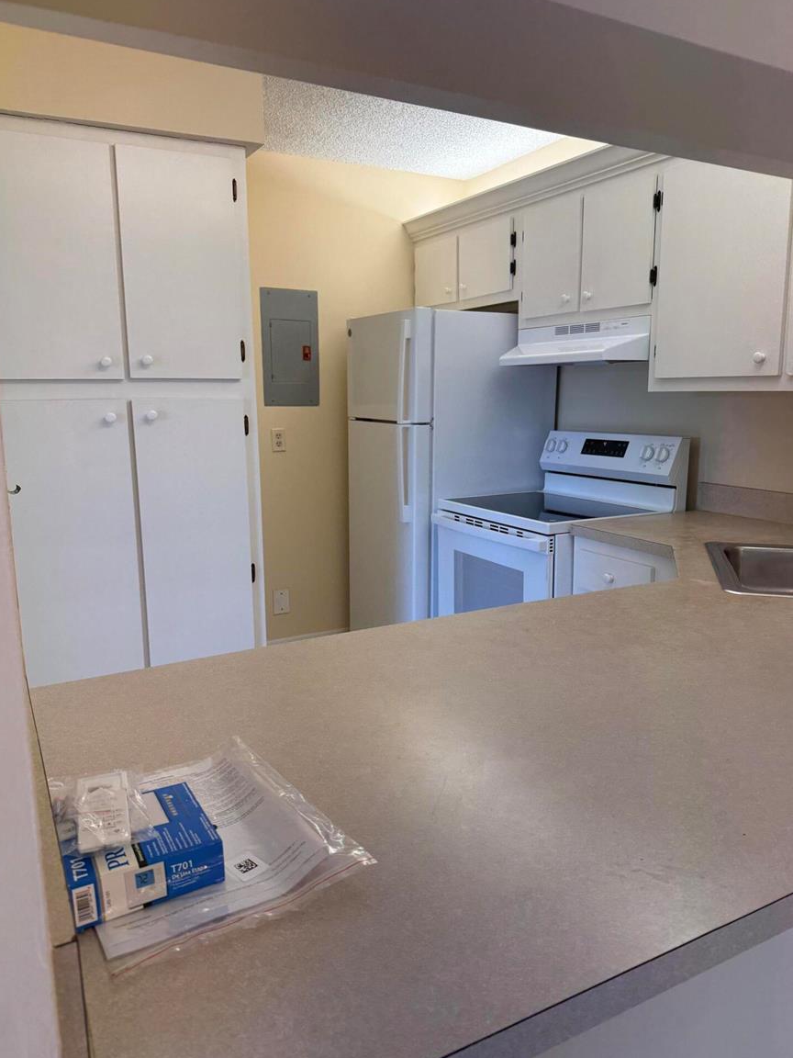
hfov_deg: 54.9
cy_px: 524
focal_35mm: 25
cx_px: 406
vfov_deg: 69.4
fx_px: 764
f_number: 1.78
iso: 100
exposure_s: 1/265
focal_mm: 6.76
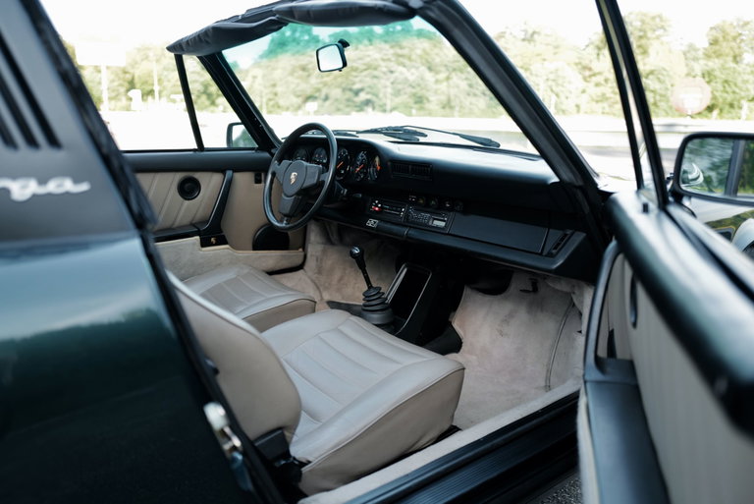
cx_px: 377
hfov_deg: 65.4
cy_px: 252
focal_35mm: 28
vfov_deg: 46.5
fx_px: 587
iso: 100
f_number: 2
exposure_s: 1/60
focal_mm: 28
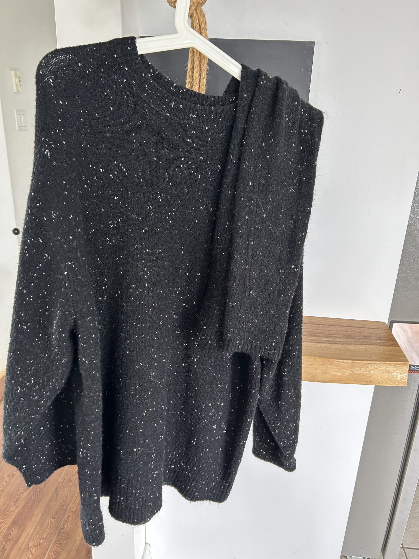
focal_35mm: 26
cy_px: 280
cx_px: 210
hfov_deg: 53.1
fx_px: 420
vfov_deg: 67.3
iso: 160
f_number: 1.5
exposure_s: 1/60
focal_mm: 5.7
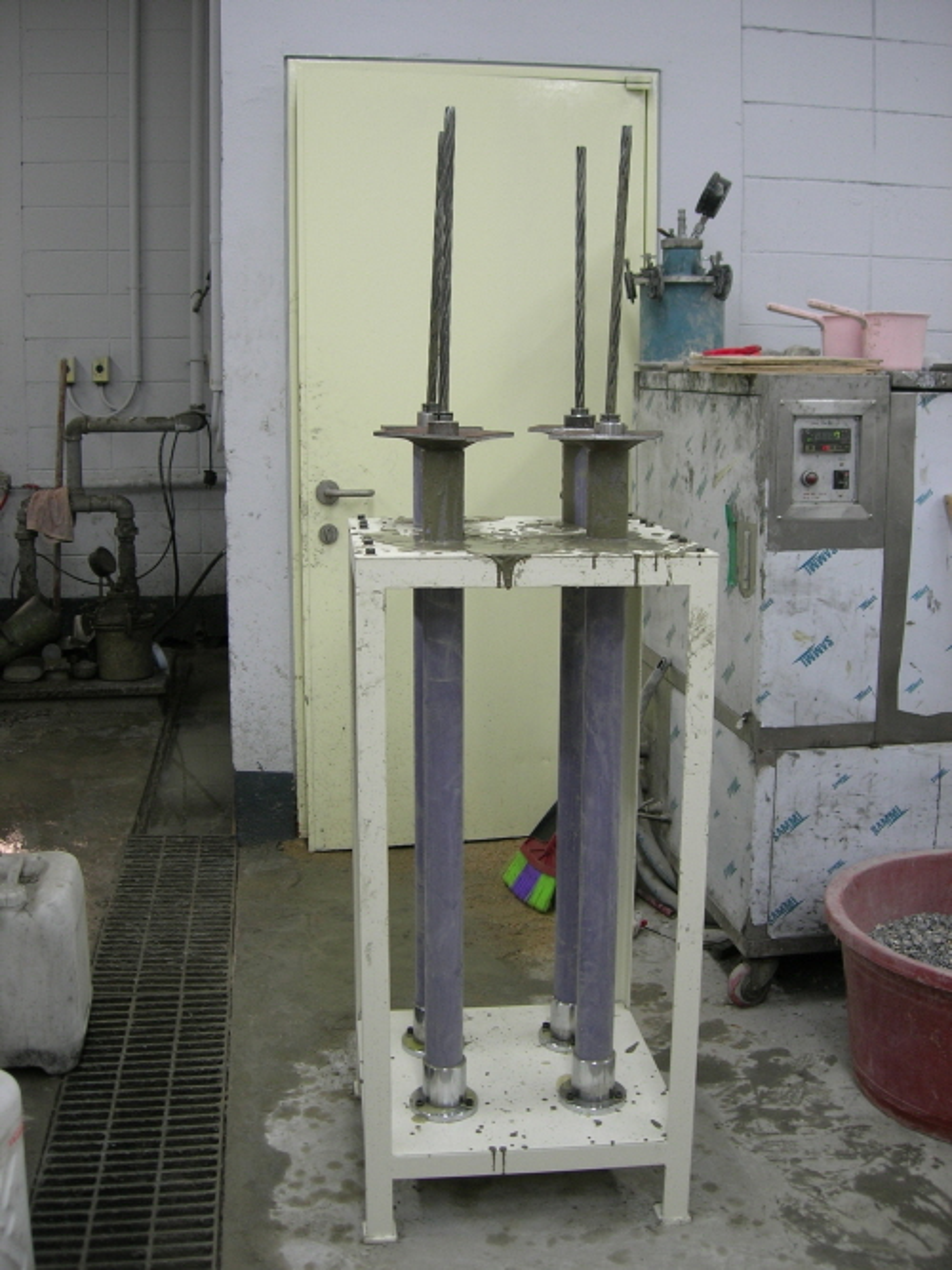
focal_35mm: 38
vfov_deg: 49.0
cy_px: 635
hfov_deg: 37.7
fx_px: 1394
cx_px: 476
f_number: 2.8
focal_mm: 7.8
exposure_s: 1/22.4
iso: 64
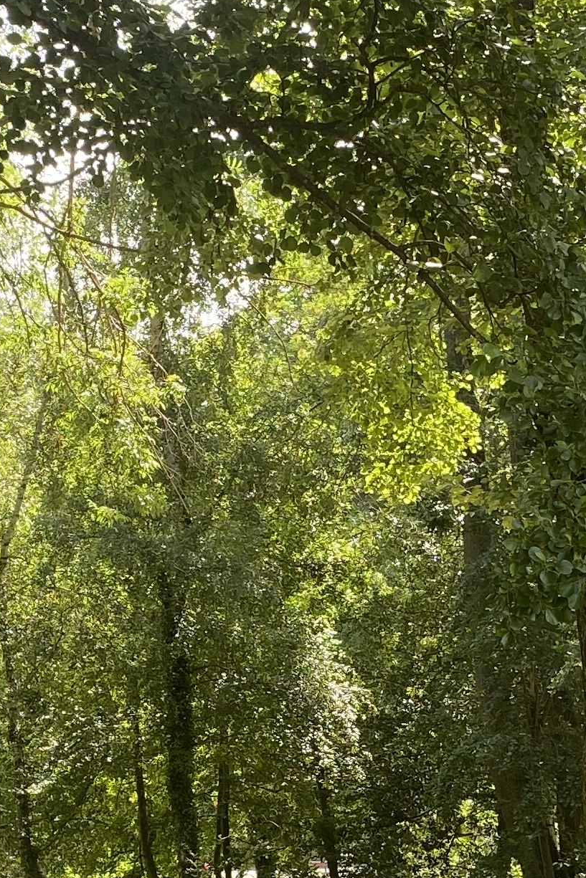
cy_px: 736
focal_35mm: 89
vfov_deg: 22.5
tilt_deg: +4.2
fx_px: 2172
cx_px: 317
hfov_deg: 15.4
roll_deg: +1.3
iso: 32
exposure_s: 1/212
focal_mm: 4.25
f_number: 1.8
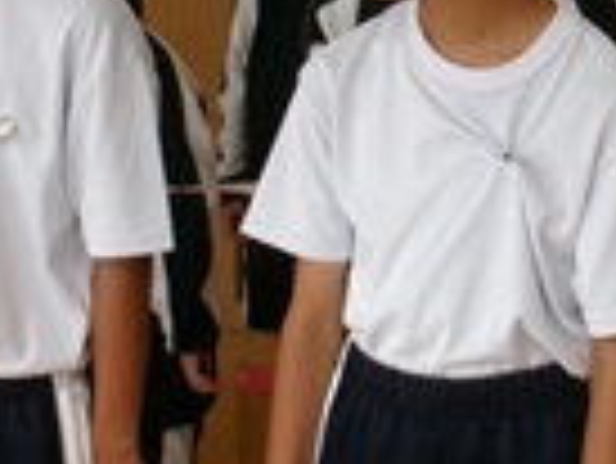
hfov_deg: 12.9
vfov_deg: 9.8
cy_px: -18
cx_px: 594
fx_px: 2689
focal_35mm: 151
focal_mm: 7.8
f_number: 4.7
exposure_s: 1/80
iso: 100
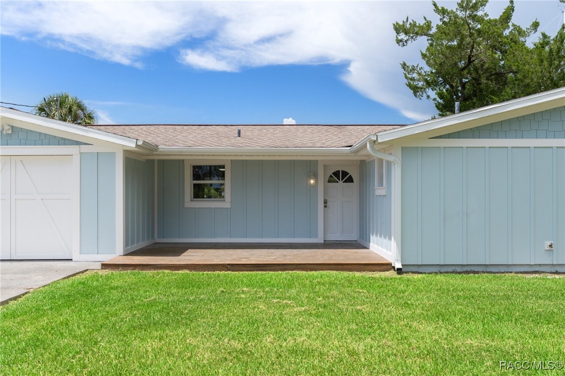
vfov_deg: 43.6
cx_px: 282
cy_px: 188
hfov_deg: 62.0
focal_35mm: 30
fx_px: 471
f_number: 8
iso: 320
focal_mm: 20
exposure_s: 1/800
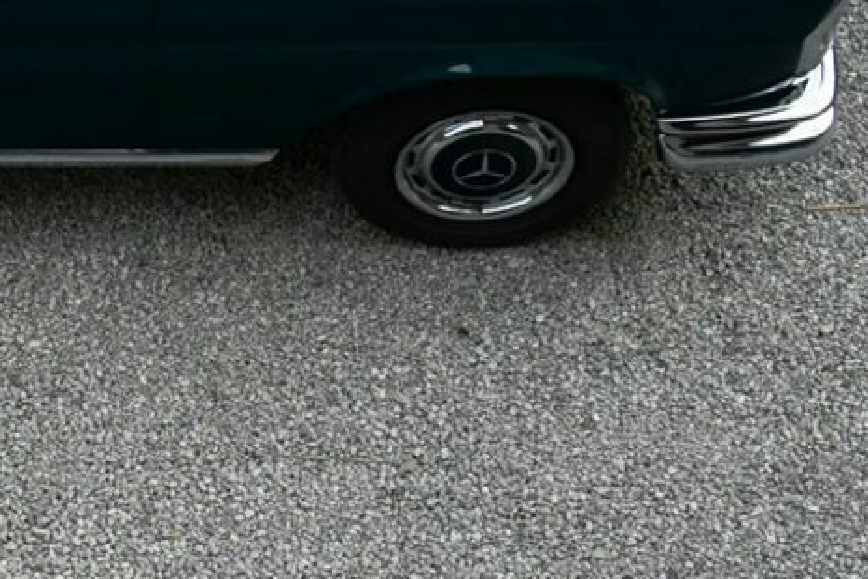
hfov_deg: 20.3
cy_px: -155
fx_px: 2242
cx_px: -213
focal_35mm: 93
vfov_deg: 14.2
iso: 400
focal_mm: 24
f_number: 9
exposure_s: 1/160
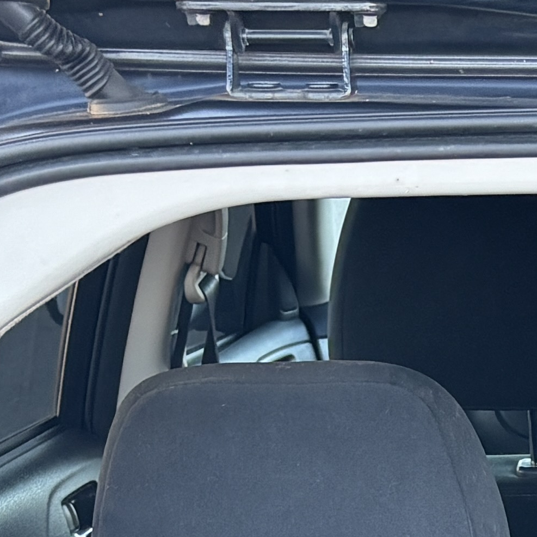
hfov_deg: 12.5
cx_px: 810
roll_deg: +1.6
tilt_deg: -27.6
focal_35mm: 133
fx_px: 2334
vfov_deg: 11.8
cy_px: 1072
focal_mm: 5.96
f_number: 1.6
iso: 125
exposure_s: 1/62
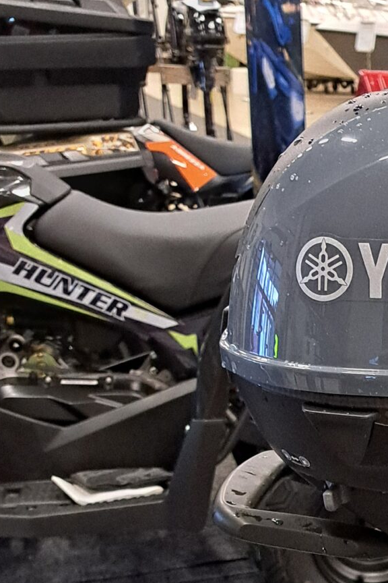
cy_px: 528
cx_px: 585
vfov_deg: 26.4
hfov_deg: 16.7
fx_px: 1196
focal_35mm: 74
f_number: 1.8
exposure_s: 1/50
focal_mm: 5.23
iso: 320
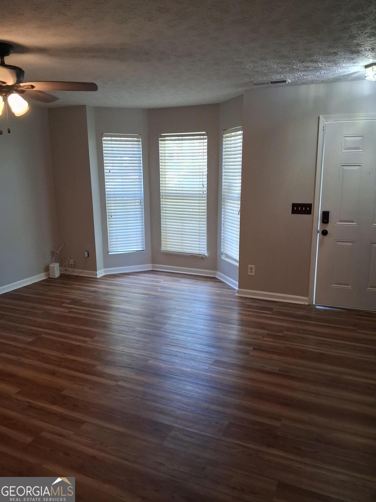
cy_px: 251
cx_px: 188
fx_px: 377
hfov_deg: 53.1
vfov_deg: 67.3
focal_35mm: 26
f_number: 1.8
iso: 320
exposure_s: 1/120
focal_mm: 3.98
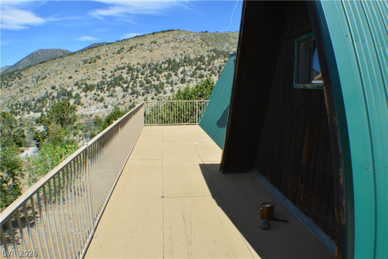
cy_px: 130
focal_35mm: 39
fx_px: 420
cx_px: 194
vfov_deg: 34.2
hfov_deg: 49.6
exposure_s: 1/125
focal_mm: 26
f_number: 11
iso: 125
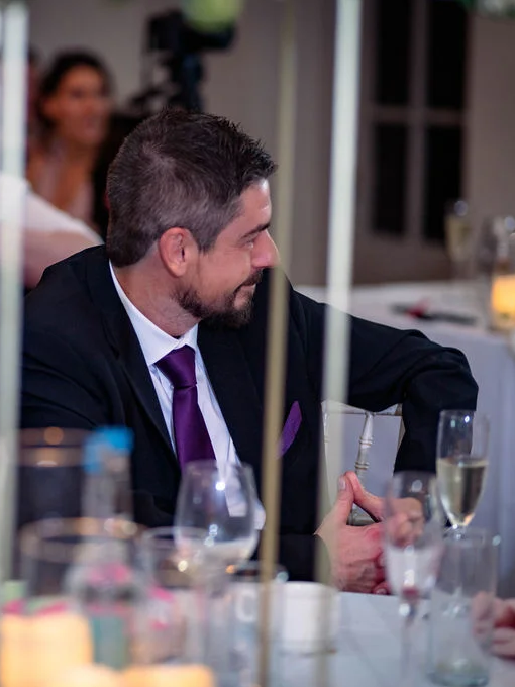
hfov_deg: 12.0
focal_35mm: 123
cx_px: 88
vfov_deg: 16.0
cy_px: 344
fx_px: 2440
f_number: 1.8
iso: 1000
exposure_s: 1/200
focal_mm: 85
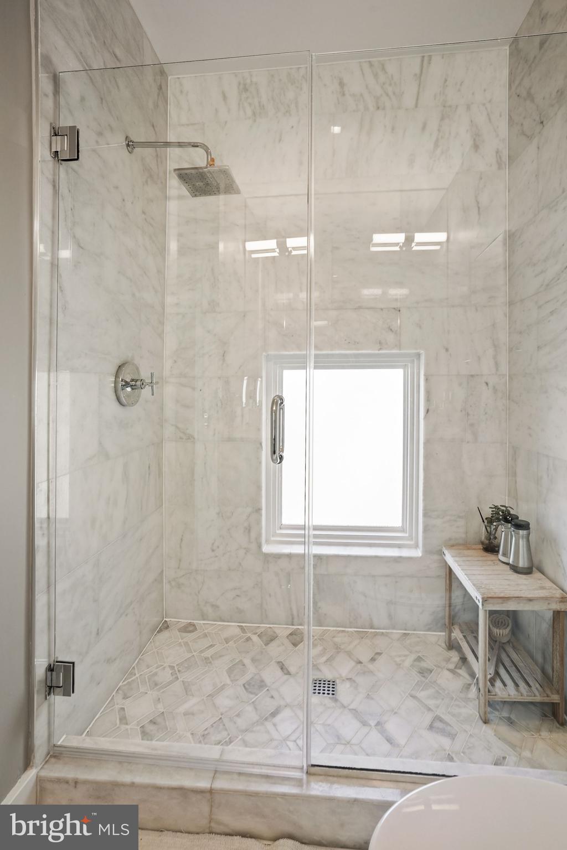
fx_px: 378
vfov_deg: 96.7
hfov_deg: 73.7
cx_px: 284
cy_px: 425
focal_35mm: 16
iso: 250
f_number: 8
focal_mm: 16
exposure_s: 1/13
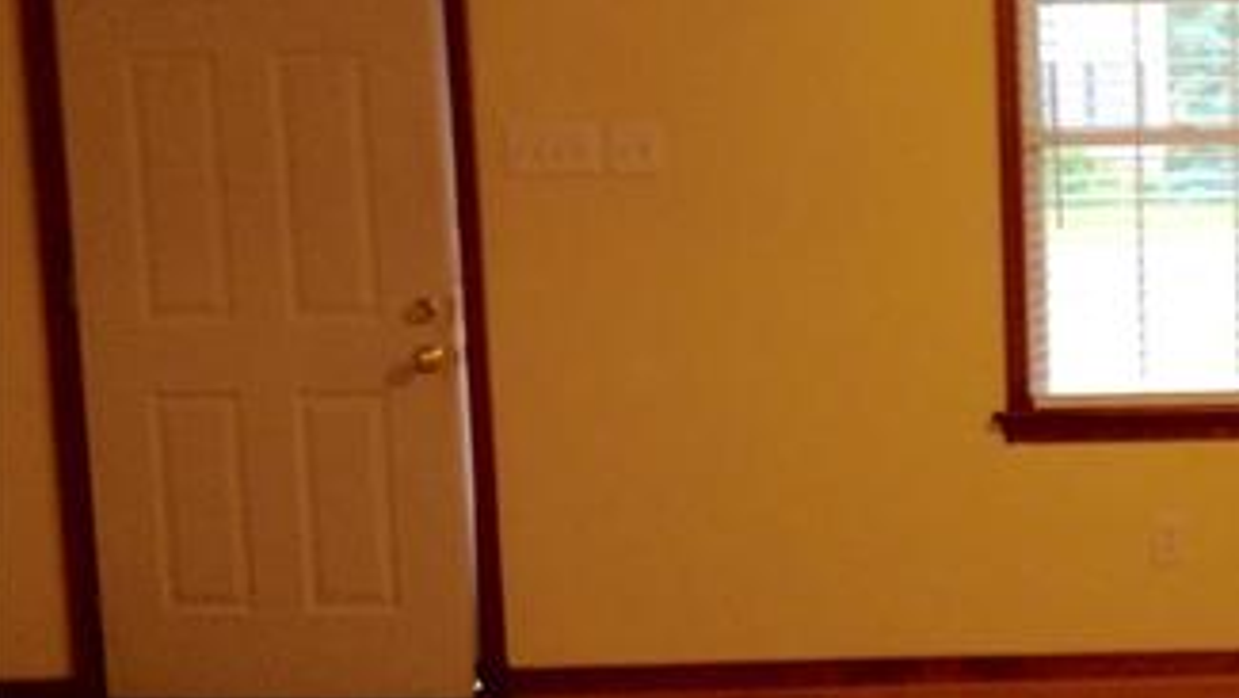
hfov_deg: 26.8
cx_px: 1205
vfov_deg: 16.1
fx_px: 2465
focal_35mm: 75
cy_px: 351
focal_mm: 4.28
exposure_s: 1/15
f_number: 2.4
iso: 64
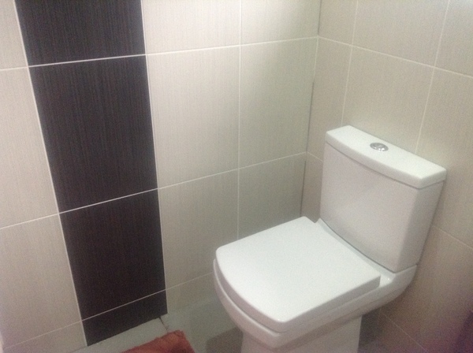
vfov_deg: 42.8
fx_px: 450
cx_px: 236
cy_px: 176
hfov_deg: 55.4
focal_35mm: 33
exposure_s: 1/20
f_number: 2.4
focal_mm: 3.3
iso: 250
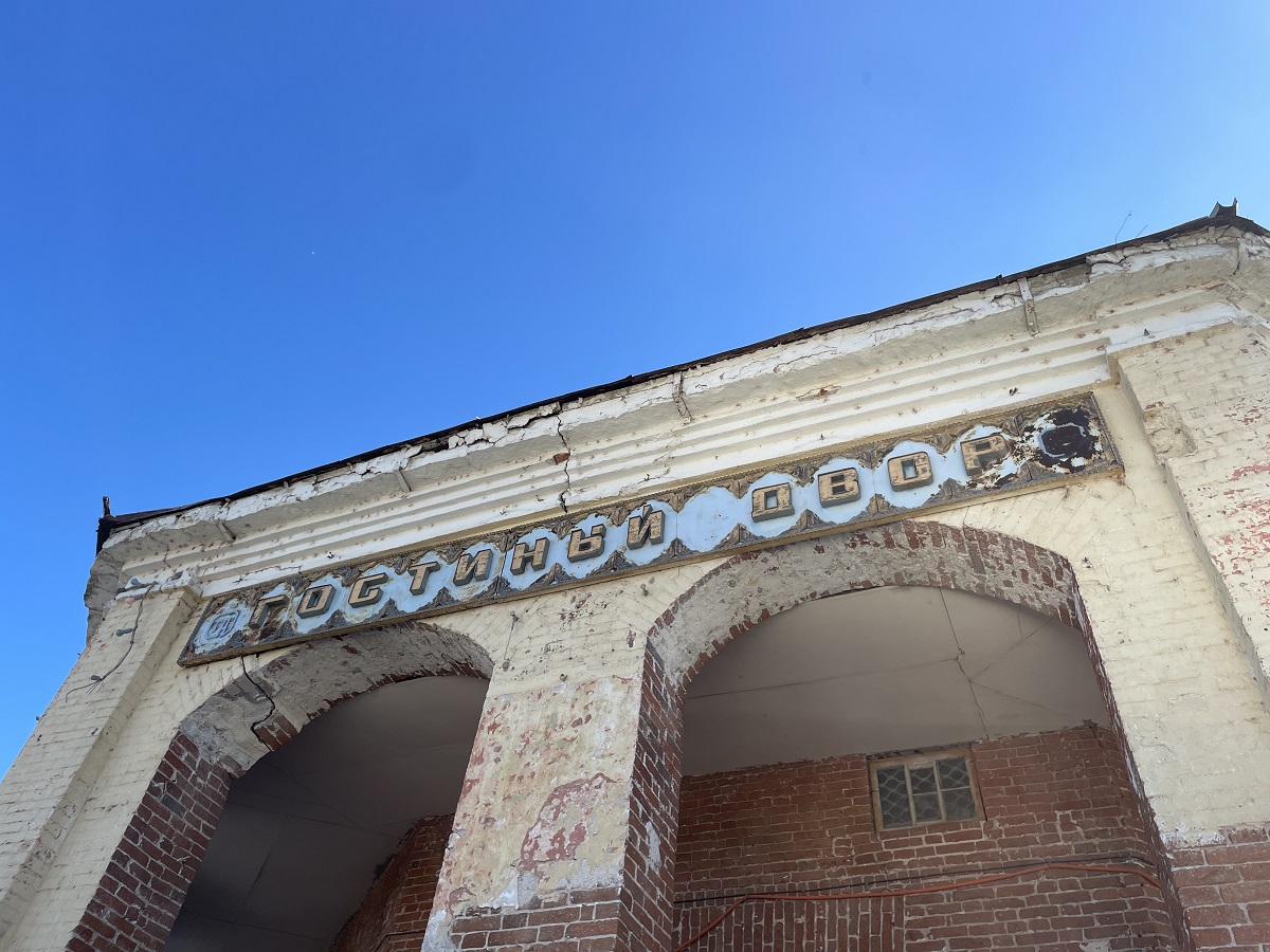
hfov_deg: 67.3
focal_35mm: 26
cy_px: 476
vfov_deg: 53.1
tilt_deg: +46.9
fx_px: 954
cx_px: 635
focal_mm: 4.2
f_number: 1.6
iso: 32
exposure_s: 1/1595
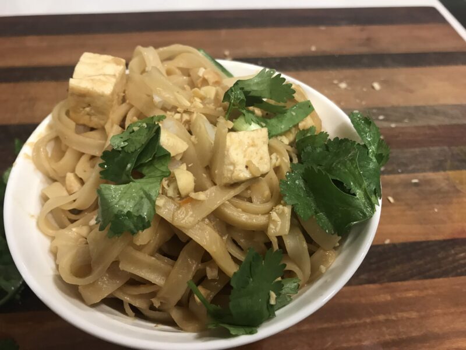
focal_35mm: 28
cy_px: 175
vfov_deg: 49.7
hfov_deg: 63.4
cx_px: 233
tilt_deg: -49.3
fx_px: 377
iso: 50
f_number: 1.8
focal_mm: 3.99
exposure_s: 1/17
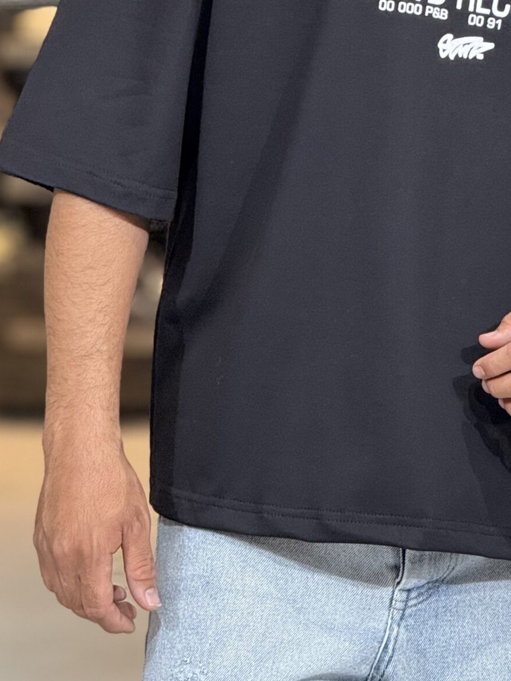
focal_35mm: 261
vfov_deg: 7.6
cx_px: 455
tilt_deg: -4.7
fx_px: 5136
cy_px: 10
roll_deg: +0.9
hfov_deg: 5.7
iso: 200
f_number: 2.8
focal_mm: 15.66
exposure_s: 1/100
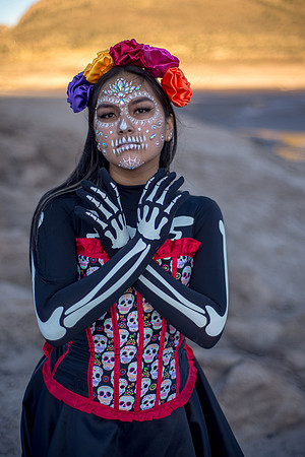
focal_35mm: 50
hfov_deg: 27.0
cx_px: 152
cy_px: 228
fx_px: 635
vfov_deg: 39.6
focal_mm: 50
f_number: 1.8
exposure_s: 1/1000
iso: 100
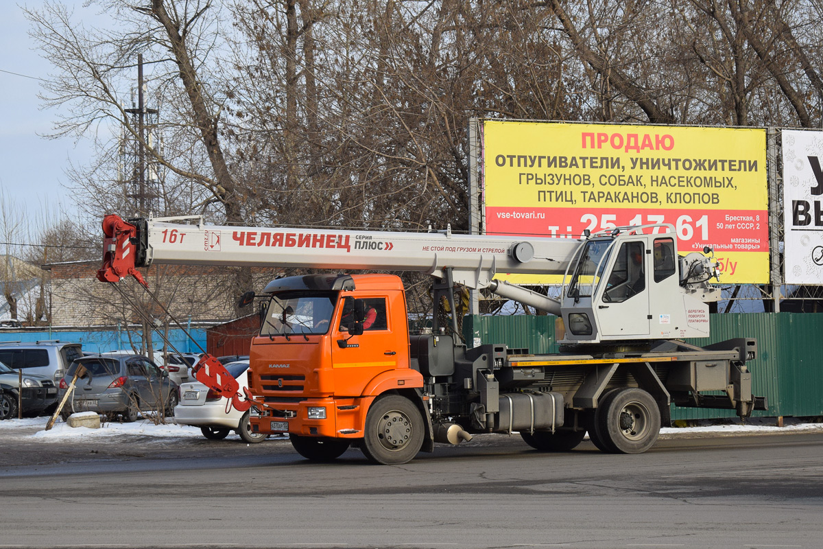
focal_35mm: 82
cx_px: 412
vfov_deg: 16.6
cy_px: 274
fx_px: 1886
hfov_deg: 24.6
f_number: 5.6
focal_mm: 55
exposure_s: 1/1000
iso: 400
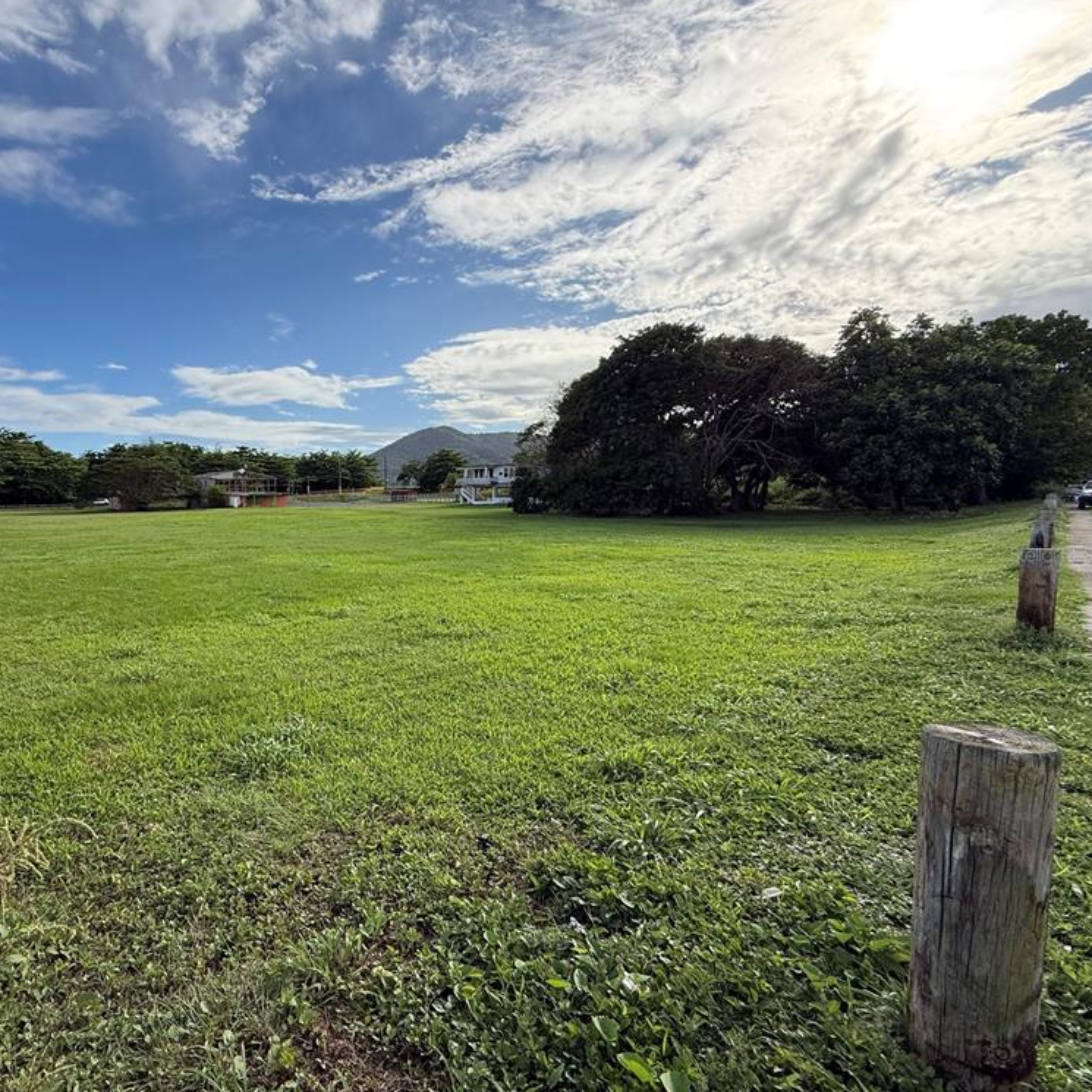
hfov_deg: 80.6
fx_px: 607
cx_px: 347
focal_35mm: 17
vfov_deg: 84.0
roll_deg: -0.5
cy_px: 554
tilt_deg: -6.0
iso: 50
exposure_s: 1/1848
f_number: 2.2
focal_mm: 2.22
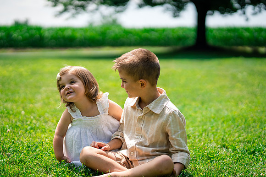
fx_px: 638
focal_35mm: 86
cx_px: 133
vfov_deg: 15.8
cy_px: 88
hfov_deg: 23.5
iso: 400
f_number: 2
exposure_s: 1/6400
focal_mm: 85
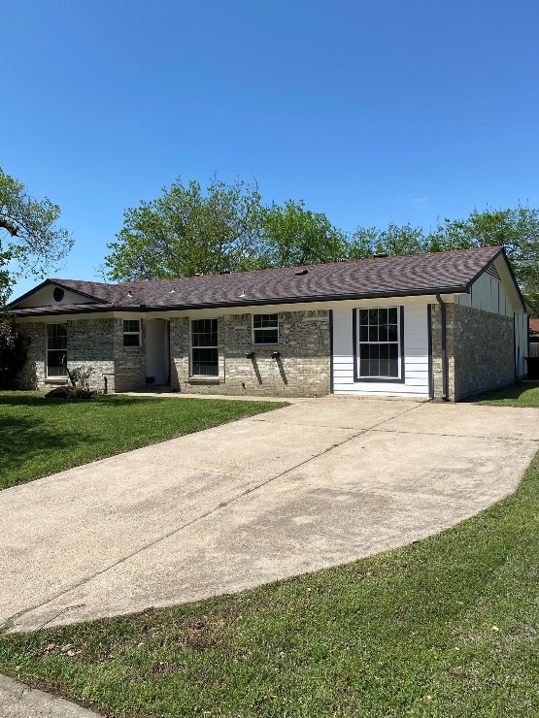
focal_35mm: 27
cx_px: 269
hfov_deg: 51.4
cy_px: 349
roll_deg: +0.7
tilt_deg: +0.8
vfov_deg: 65.3
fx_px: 561
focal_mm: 4.25
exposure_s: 1/3846
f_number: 1.8
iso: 32
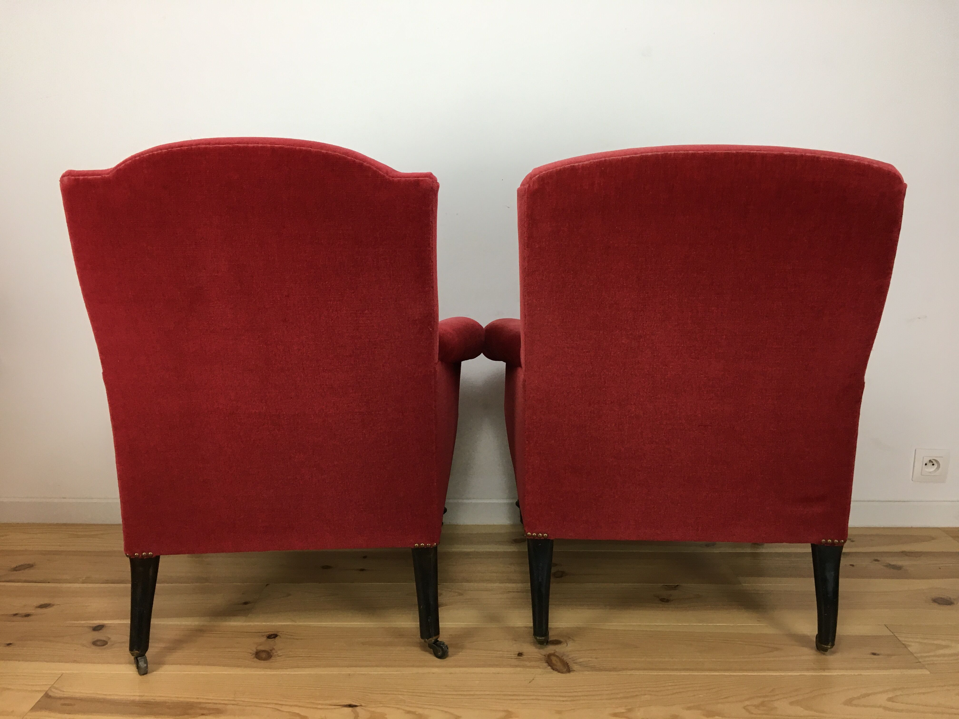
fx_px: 803
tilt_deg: -10.3
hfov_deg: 61.7
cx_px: 480
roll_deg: +0.3
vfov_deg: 48.2
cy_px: 360
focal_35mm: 29
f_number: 2.2
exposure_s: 1/33
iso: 50
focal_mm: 4.15
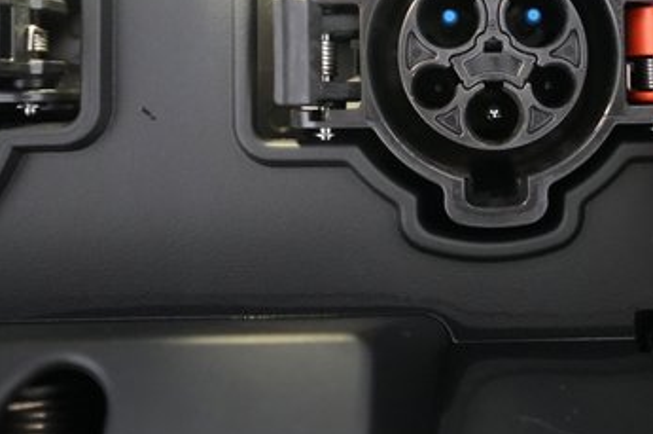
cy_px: 74
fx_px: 942
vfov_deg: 25.4
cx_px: 498
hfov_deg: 37.2
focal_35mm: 52
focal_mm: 28
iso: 8000
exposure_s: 1/125
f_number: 2.8
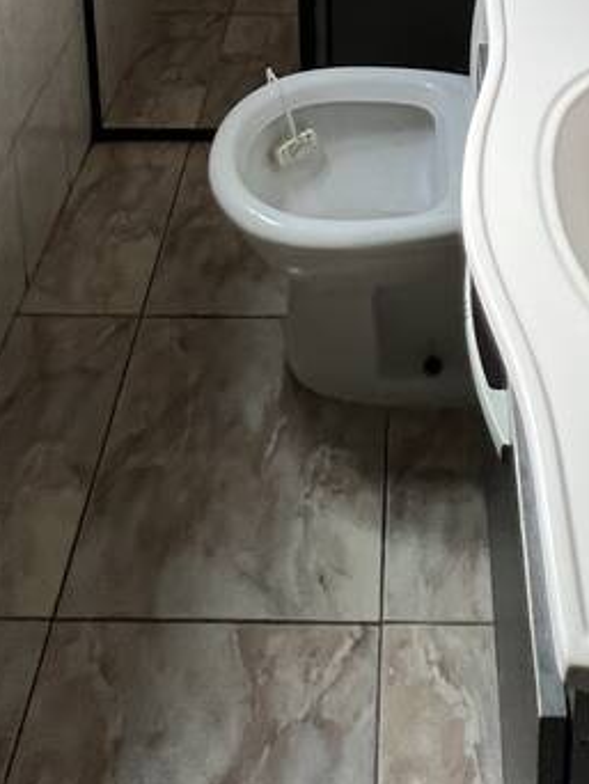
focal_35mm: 41
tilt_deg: -11.6
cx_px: 401
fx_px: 929
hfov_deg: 34.8
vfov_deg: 28.9
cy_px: -387
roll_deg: -0.8
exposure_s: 1/60
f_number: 1.8
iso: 320
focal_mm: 1.57
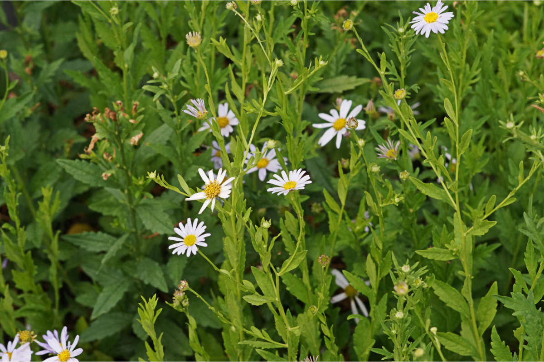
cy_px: 181
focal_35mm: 150
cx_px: 272
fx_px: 2266
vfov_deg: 9.1
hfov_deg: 13.7
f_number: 8
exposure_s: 1/160
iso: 800
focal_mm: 100
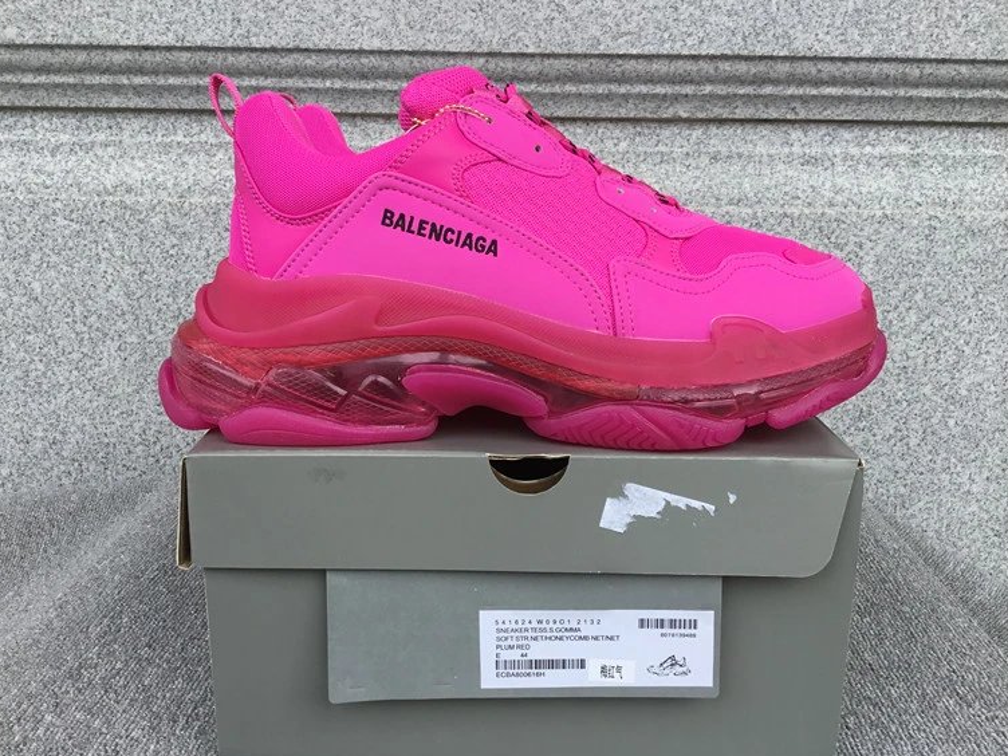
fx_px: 961
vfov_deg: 42.9
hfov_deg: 55.4
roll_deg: -0.3
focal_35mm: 33
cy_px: 373
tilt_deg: -13.8
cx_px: 508
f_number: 2.4
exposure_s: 1/370
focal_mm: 3.3
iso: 25
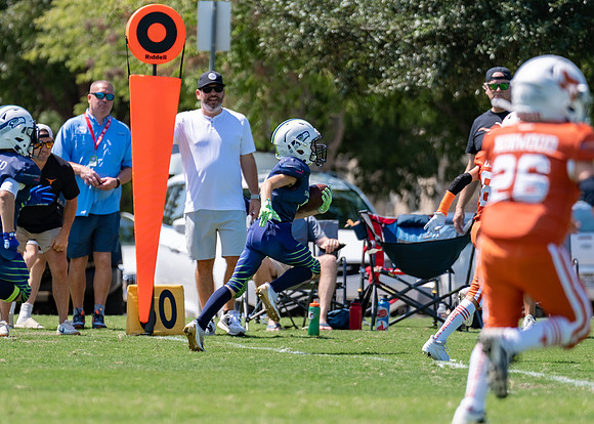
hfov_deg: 4.6
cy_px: 179
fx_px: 7474
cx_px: 274
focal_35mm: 443
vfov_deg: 3.2
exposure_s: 1/1600
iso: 100
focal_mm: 200
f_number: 2.8
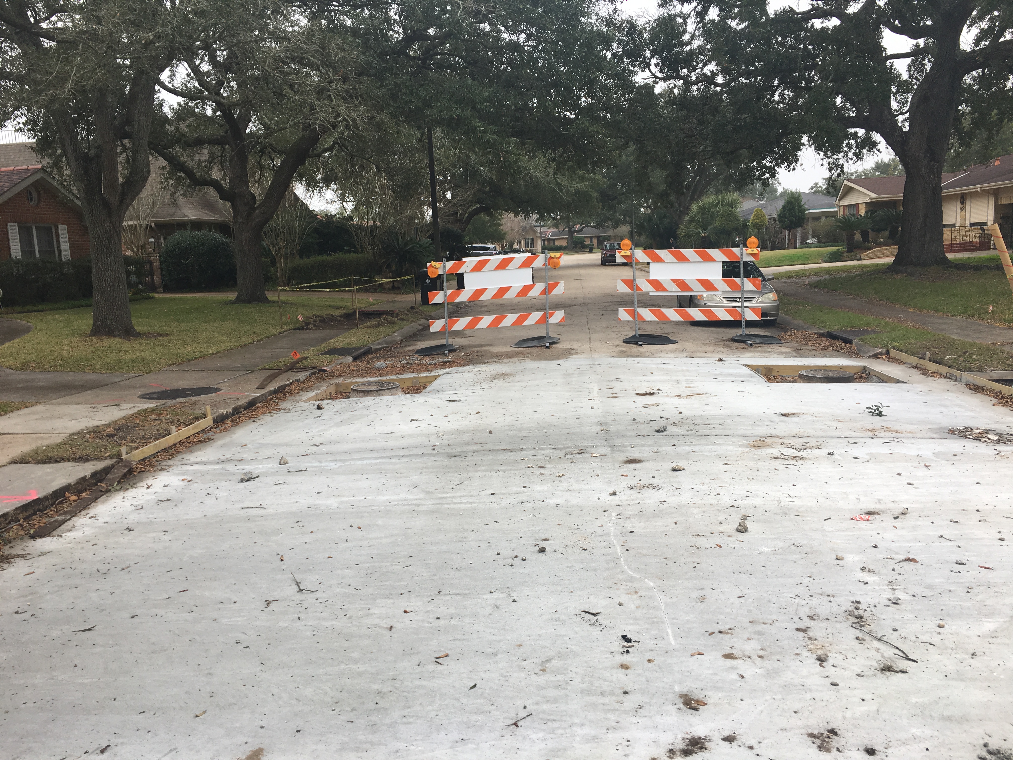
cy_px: 380
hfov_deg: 61.7
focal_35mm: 29
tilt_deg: -8.0
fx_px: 849
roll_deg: +2.9
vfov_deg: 48.2
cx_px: 506
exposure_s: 1/283
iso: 25
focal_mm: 4.15
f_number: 2.2
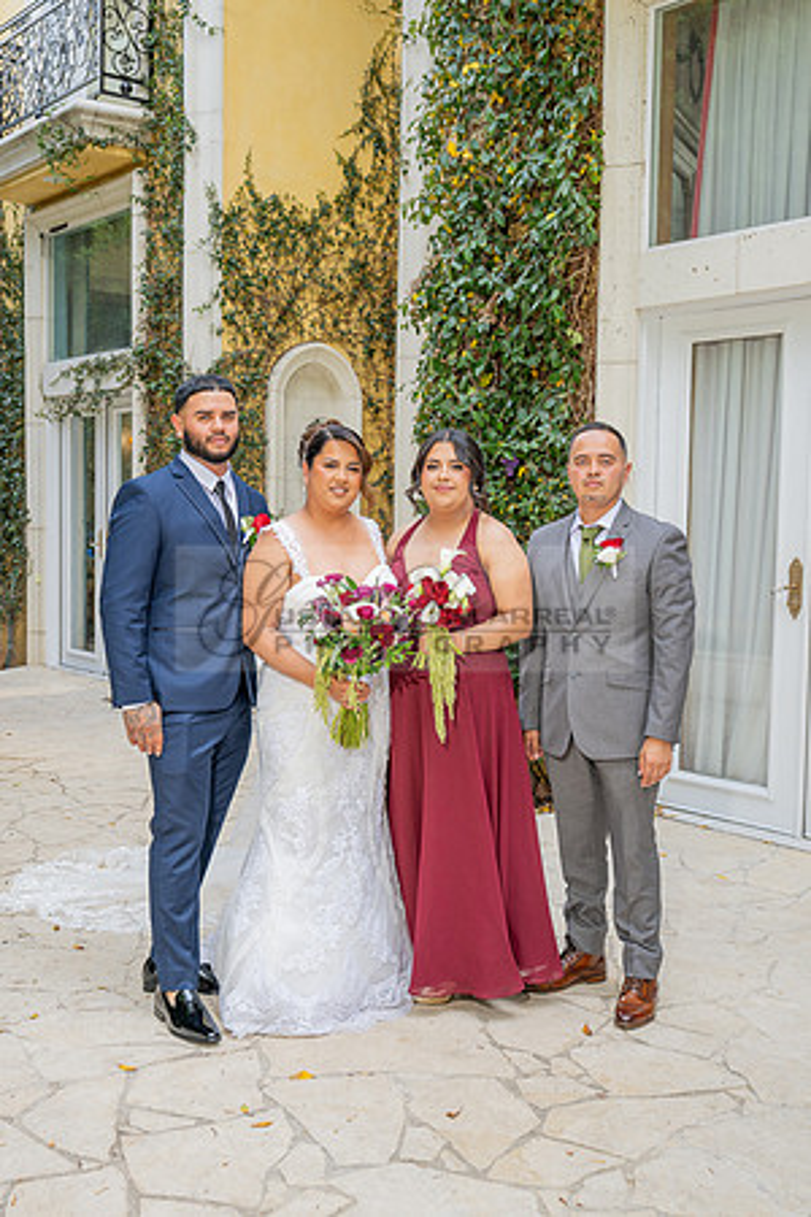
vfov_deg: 49.6
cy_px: 608
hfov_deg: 34.2
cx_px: 406
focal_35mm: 39
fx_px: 1318
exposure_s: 1/200
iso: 200
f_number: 4.5
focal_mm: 39
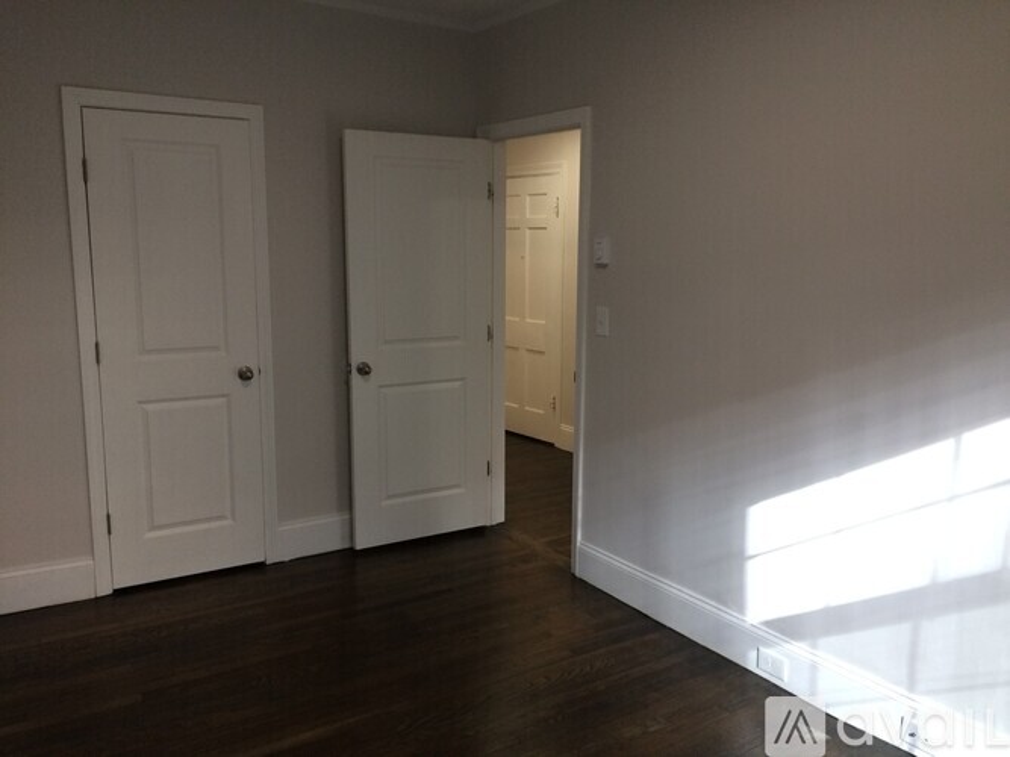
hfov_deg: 61.7
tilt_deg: -11.5
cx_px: 505
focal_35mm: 29
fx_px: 846
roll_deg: +0.6
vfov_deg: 48.2
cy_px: 378
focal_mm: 4.15
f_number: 2.2
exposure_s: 1/30
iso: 64
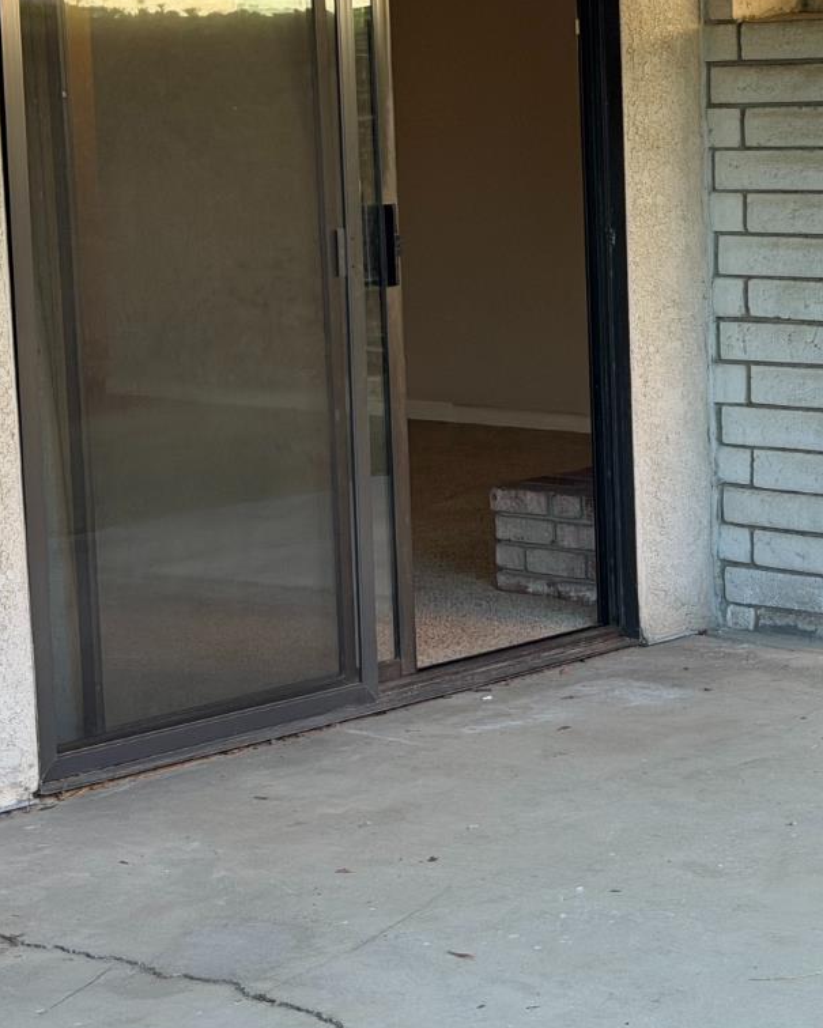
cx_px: 713
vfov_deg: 20.6
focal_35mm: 93
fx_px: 2831
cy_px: 391
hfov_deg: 16.4
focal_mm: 6.76
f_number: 1.78
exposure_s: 1/180
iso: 80
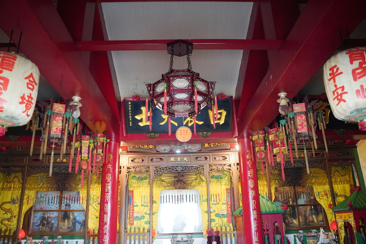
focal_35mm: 28
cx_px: 183
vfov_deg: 46.4
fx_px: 285
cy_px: 122
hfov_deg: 65.5
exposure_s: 1/160
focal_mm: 28
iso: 3200
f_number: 2.8
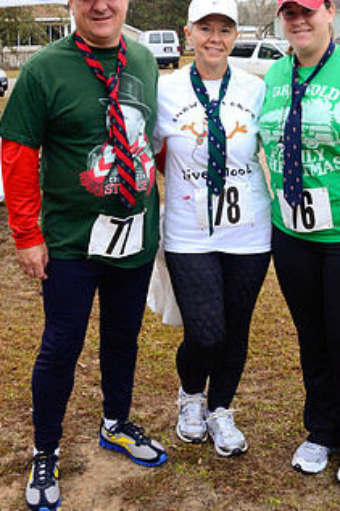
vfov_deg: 38.4
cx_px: 195
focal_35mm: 51
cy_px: 166
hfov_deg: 26.4
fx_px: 723
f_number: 8
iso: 800
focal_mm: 24
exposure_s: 1/100
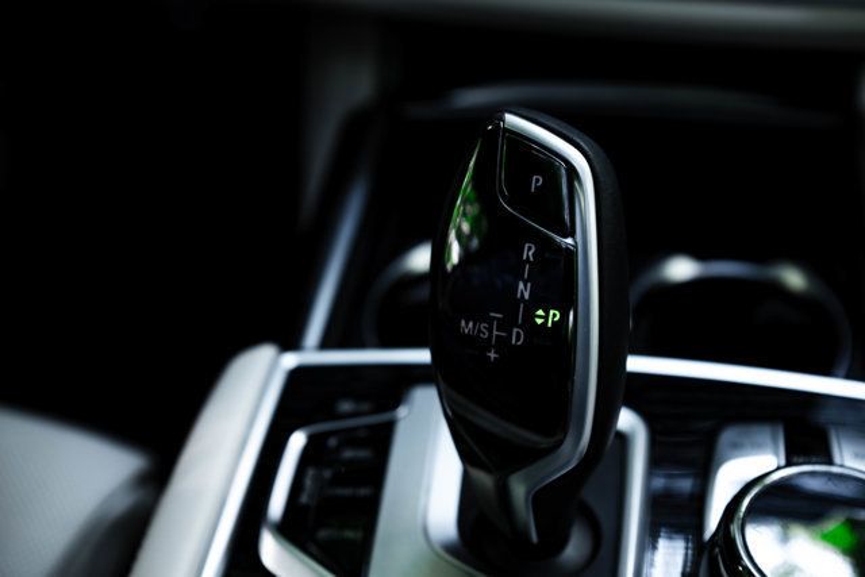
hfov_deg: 41.1
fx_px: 1154
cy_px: 288
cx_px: 432
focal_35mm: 48
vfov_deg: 28.1
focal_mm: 48
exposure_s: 1/250
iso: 800
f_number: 4.5
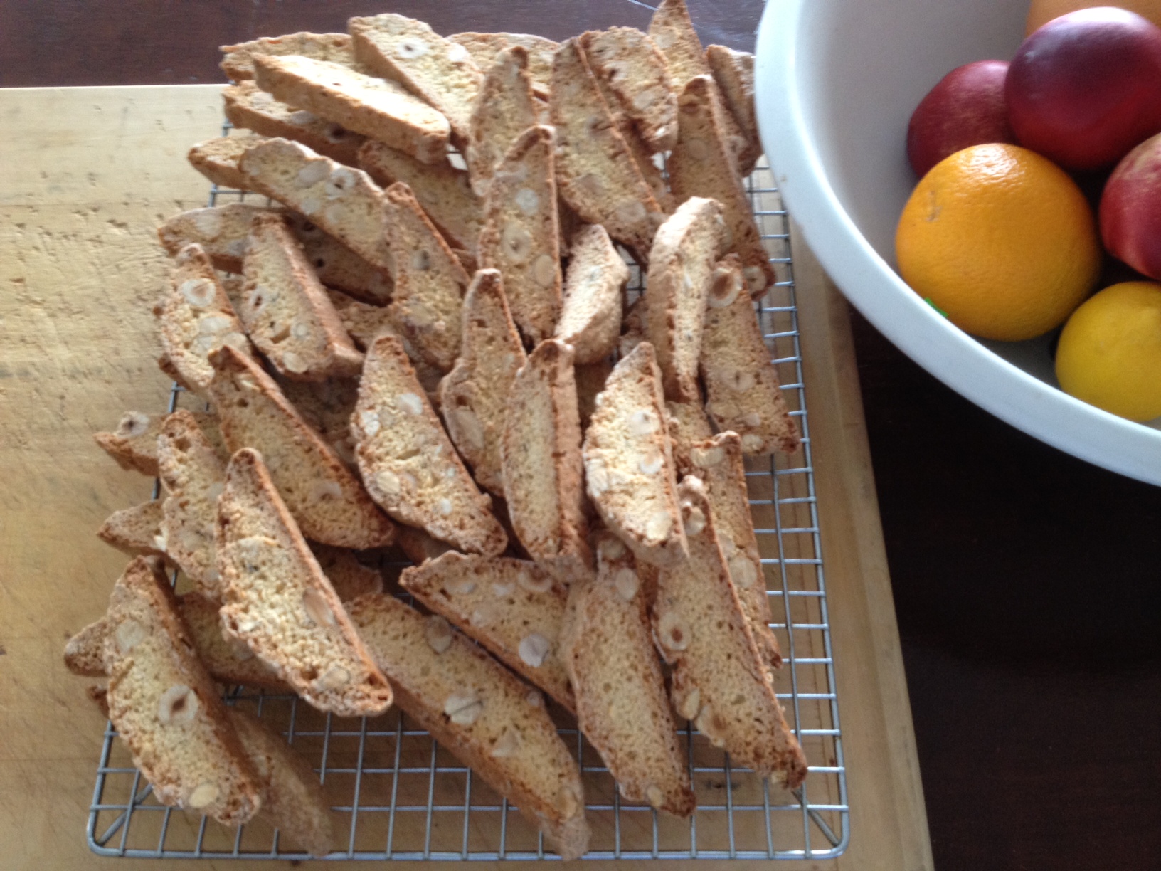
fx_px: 1174
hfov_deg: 52.6
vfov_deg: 40.7
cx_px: 580
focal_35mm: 35
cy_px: 436
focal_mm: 4.28
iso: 125
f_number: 2.4
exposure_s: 1/20
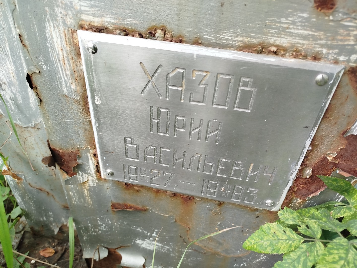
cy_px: 134
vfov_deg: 56.8
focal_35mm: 24
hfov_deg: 71.6
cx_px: 178
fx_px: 248
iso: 80
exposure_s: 1/50
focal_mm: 5.31
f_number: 1.7
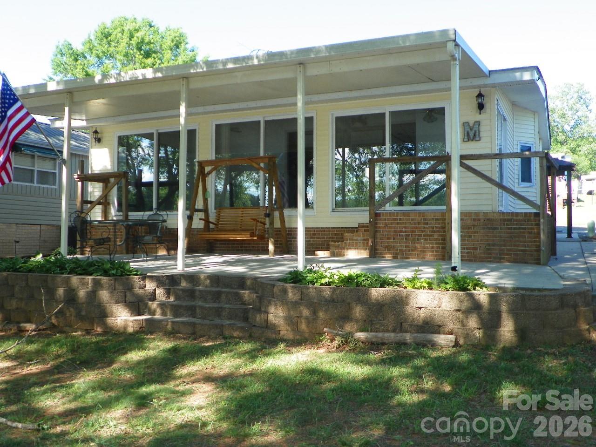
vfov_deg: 40.7
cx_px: 298
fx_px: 603
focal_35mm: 35
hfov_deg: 52.6
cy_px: 224
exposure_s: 1/125
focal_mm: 6.2
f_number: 3.2
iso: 64
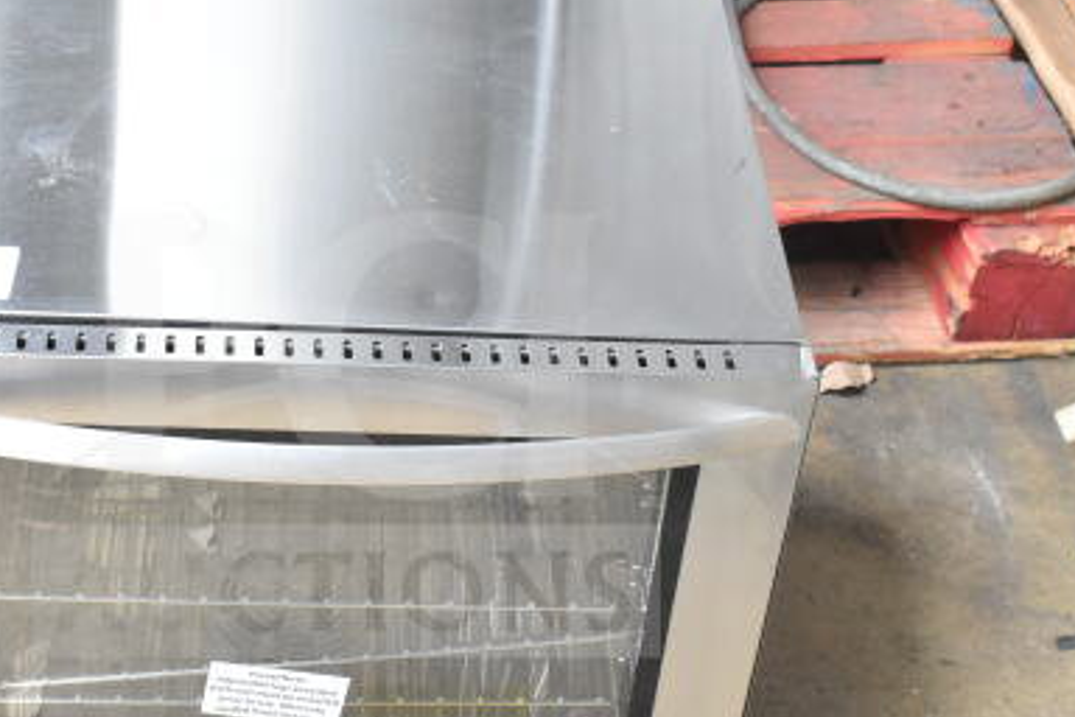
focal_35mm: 74
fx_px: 2203
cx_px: 344
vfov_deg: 18.5
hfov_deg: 27.2
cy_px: 436
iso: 1600
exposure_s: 1/200
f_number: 7.1
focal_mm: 31
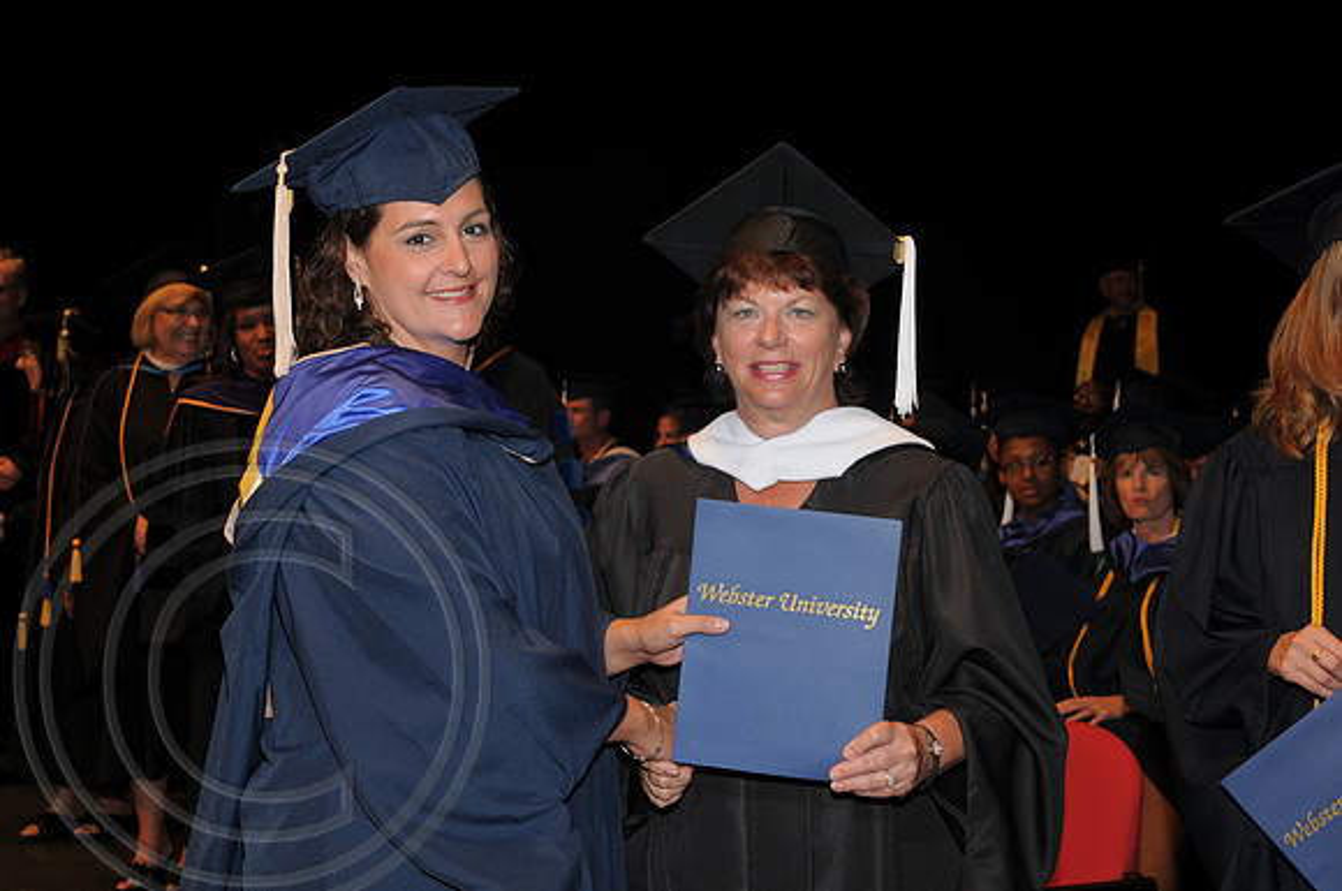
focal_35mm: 72
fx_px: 2680
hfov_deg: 28.1
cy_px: 446
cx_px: 671
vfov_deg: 18.9
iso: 200
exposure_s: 1/50
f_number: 7.1
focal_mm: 48
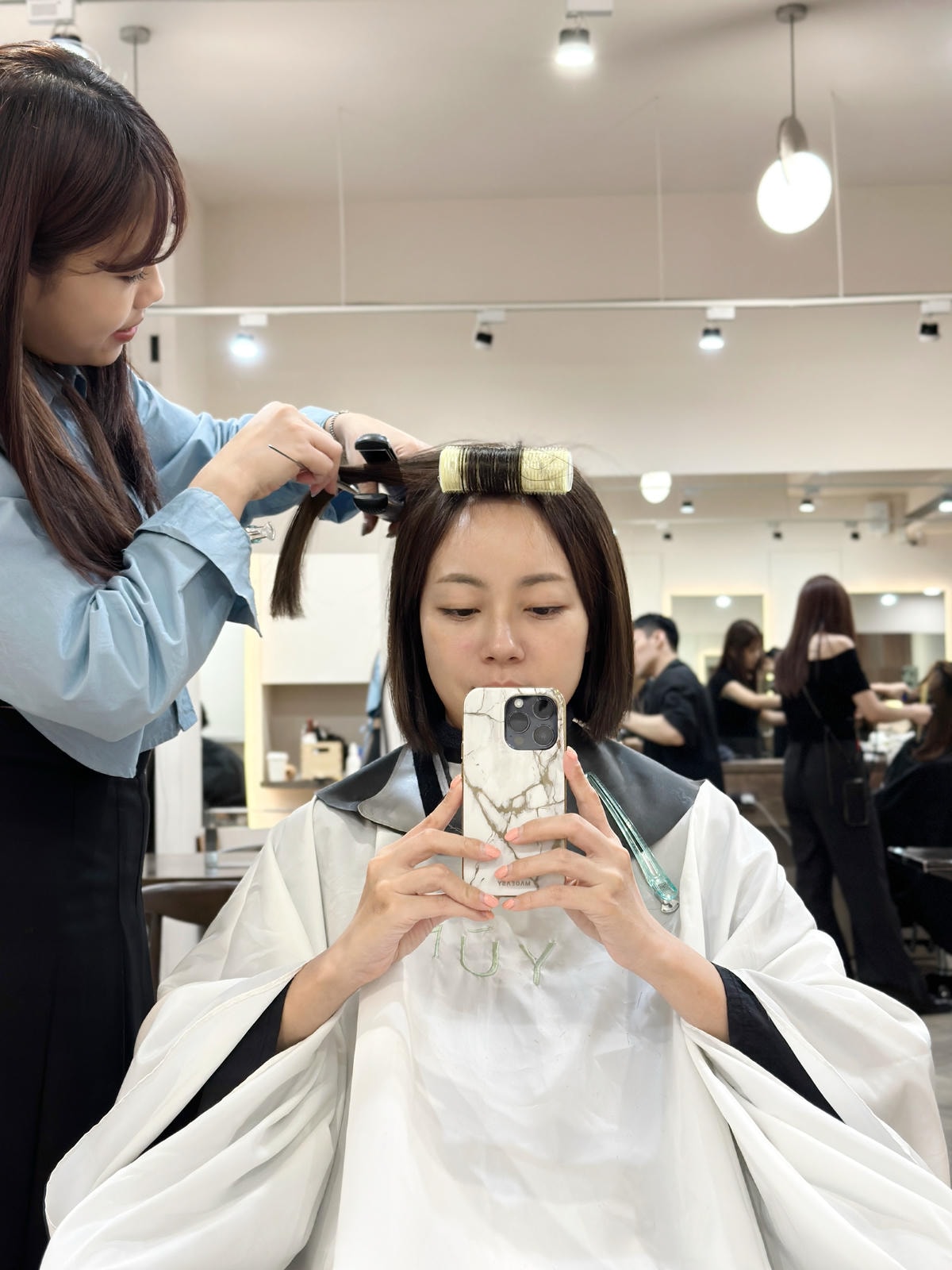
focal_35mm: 48
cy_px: 635
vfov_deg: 39.7
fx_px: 1760
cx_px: 476
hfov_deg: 30.3
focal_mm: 6.86
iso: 125
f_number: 1.78
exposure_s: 1/80
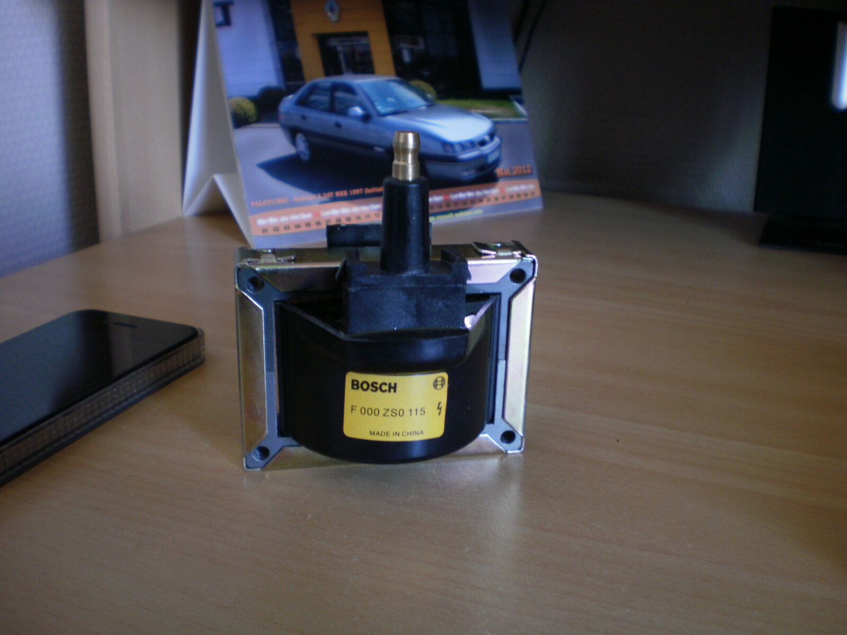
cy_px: 318
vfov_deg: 39.7
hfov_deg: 51.4
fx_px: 881
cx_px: 424
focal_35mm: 36
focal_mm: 6.3
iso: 125
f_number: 3.1
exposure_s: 1/20
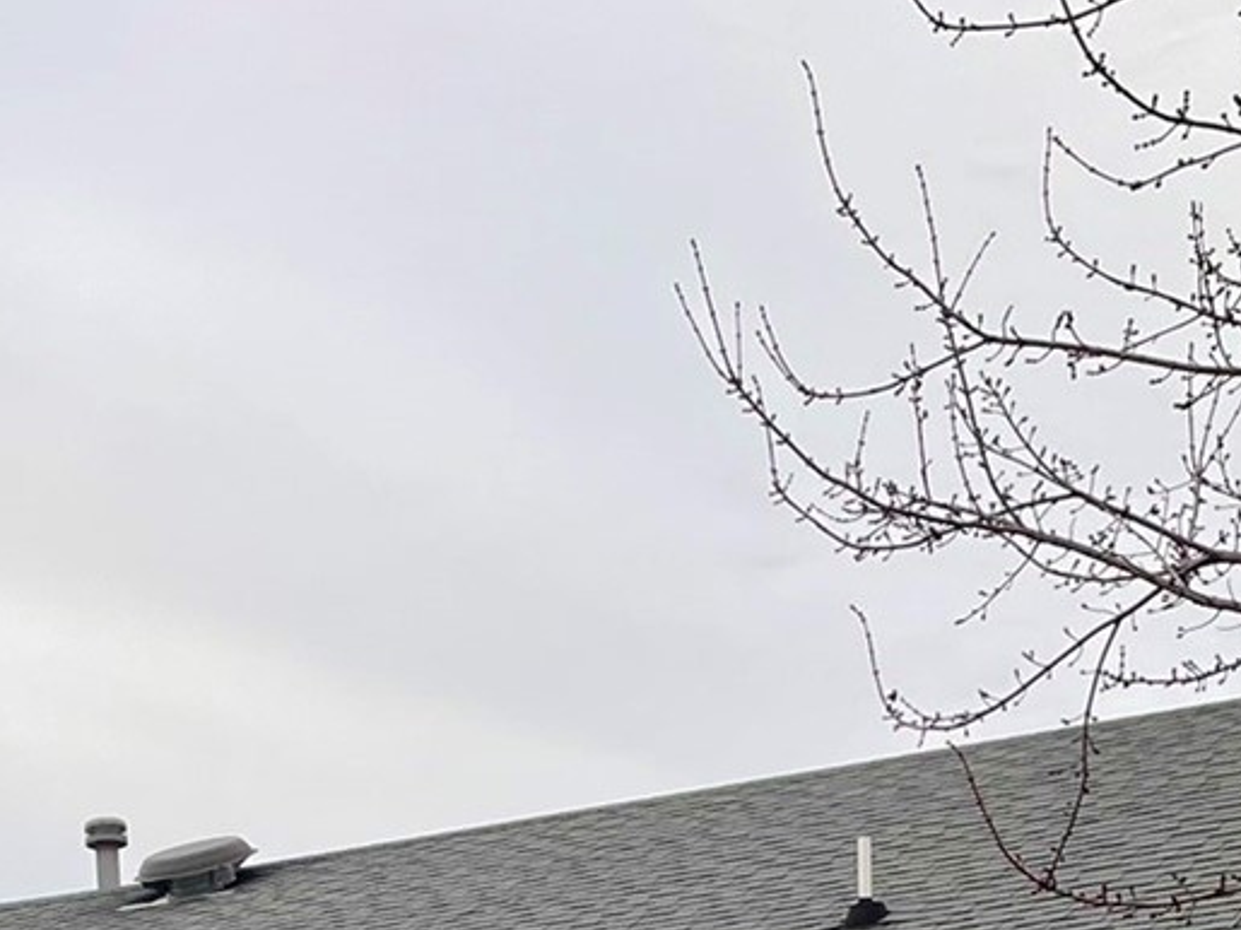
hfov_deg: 20.1
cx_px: 366
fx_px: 3477
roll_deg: +2.6
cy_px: 1458
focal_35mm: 97
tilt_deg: +3.5
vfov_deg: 14.1
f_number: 1.6
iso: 32
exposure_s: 1/274
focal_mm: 4.2
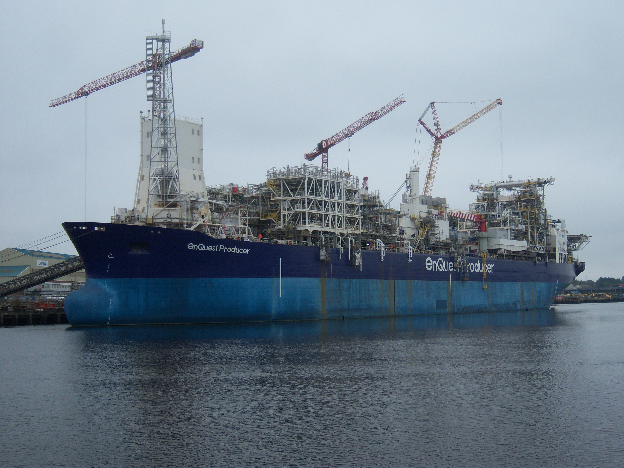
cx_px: 312
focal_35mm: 49
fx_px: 883
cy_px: 234
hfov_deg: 38.9
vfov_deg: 29.7
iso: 80
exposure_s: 1/800
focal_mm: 10.3
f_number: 3.4
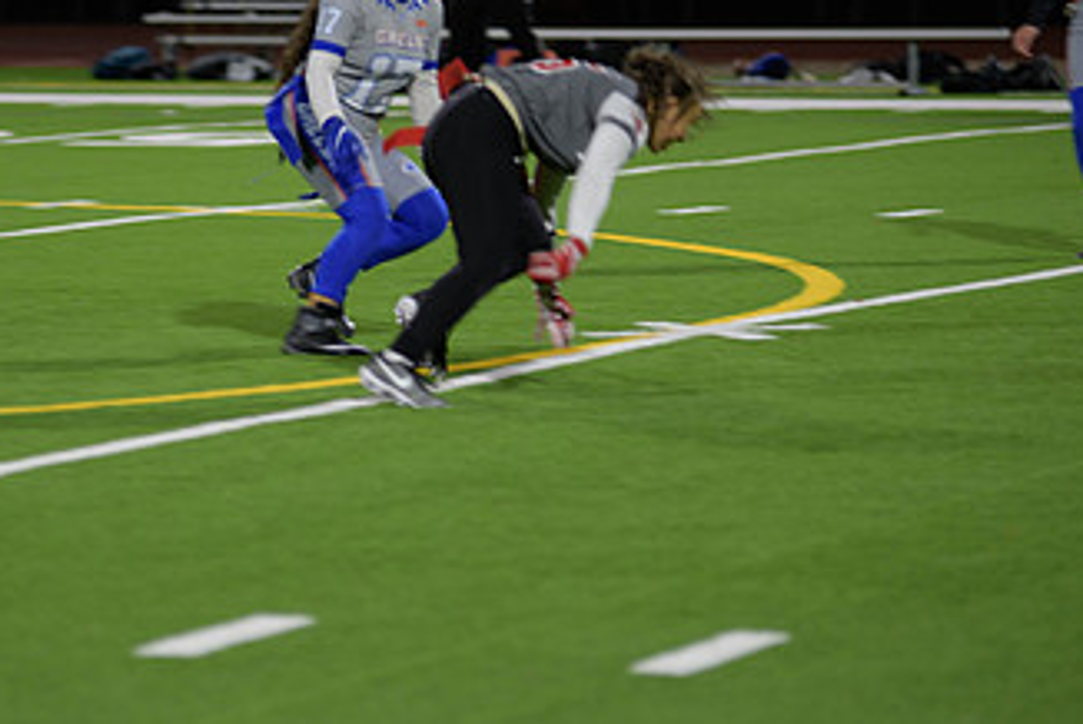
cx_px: 339
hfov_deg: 8.6
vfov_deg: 5.7
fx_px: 7226
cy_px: 231
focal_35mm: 240
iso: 640
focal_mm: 135
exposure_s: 1/200
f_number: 2.8
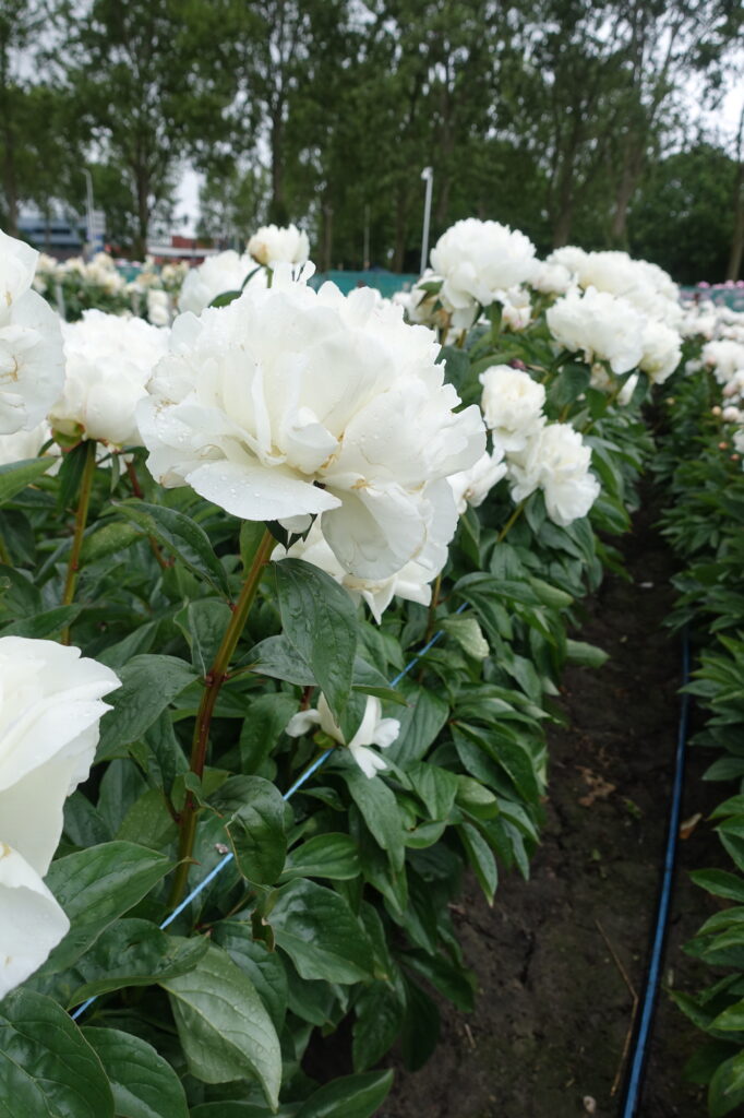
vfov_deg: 73.8
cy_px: 559
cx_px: 372
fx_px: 744
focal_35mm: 24
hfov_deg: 53.1
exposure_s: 1/160
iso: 125
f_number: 4
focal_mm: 8.8
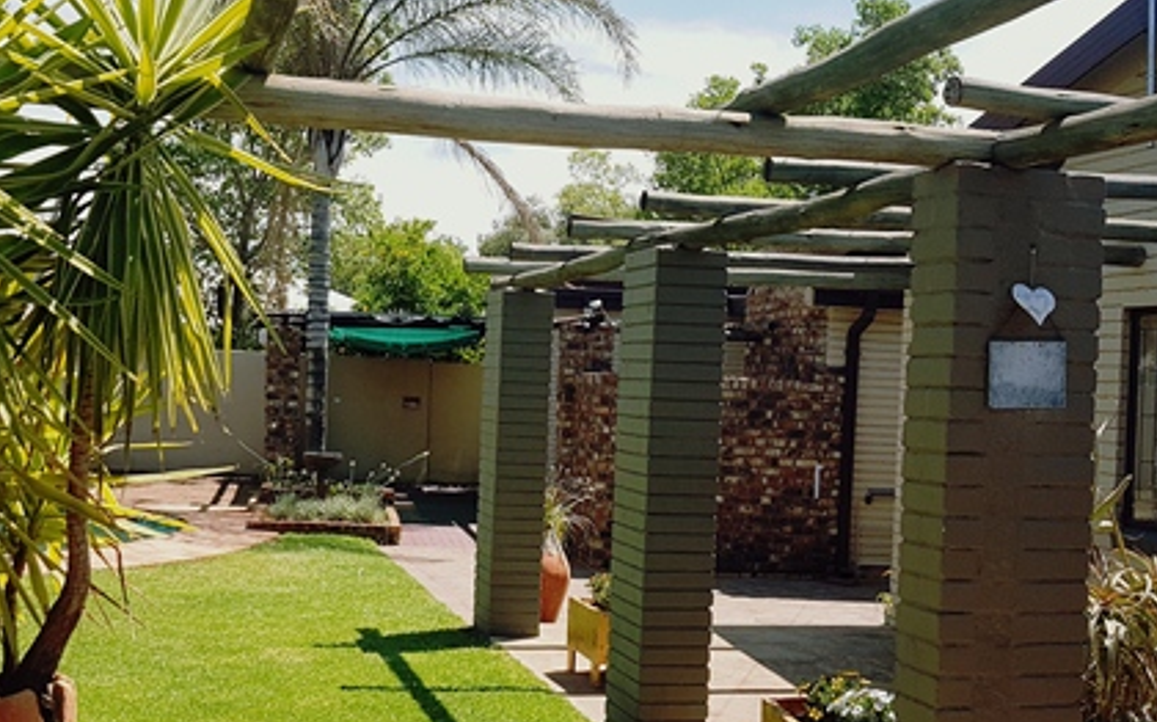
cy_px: 361
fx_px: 1324
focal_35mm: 42
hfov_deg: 47.2
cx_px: 523
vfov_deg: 30.5
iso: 40
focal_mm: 4.2
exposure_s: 1/1568
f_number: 1.7
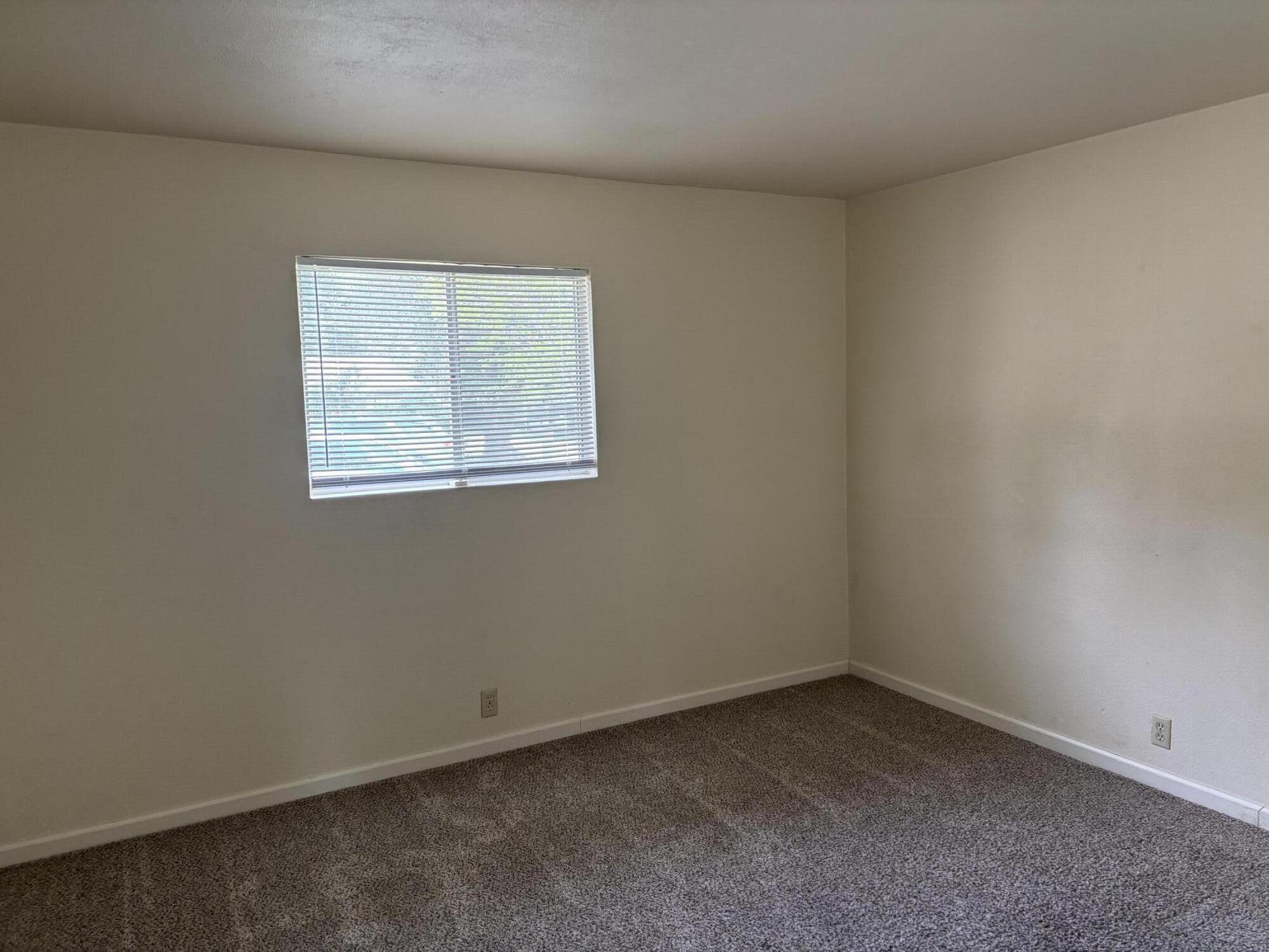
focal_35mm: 26
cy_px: 476
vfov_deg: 53.1
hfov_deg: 67.3
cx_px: 634
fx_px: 953
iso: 160
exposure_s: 1/60
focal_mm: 5.96
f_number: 1.6
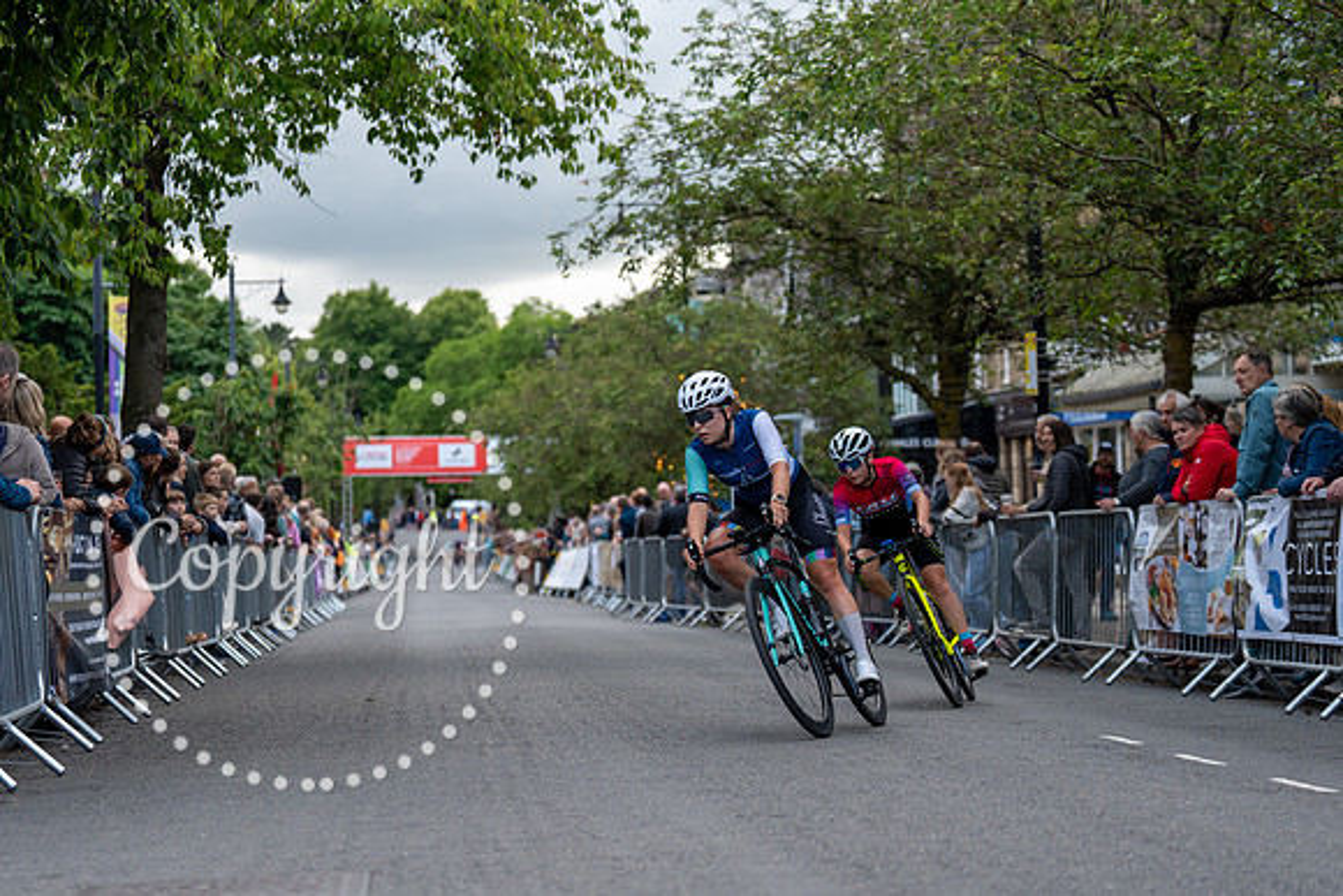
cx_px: 672
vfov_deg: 17.7
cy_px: 448
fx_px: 2885
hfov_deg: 26.2
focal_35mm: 77
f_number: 2.8
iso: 640
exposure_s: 1/800
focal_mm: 70
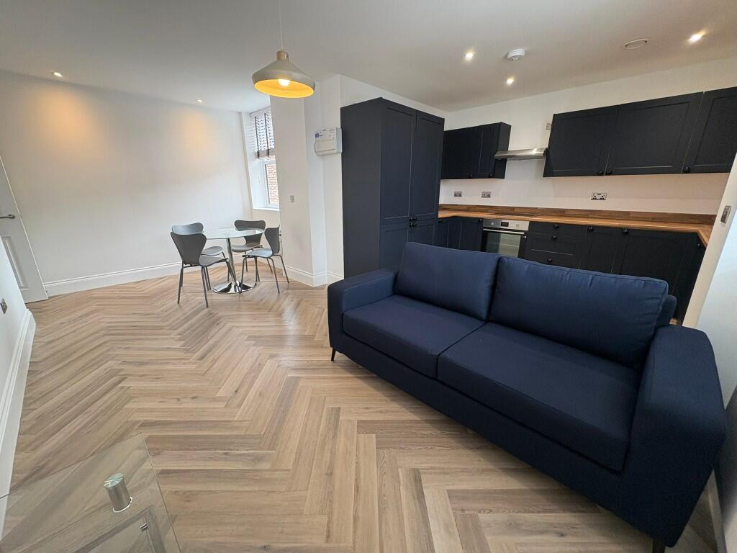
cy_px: 276
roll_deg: +1.0
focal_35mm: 14
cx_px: 368
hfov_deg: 102.1
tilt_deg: -15.4
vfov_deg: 85.7
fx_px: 298
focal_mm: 2.22
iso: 200
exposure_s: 1/100
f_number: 2.2
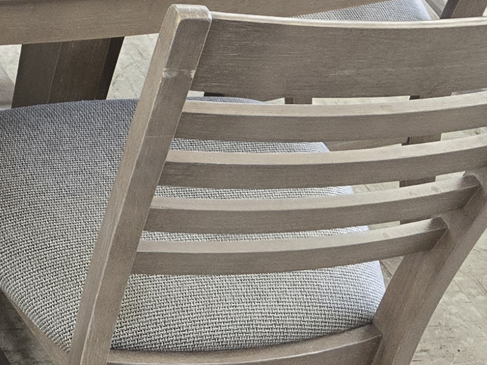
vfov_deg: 13.7
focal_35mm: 105
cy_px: -59
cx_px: -201
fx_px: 1477
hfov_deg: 17.2
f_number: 1.8
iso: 320
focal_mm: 5.4
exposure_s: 1/120
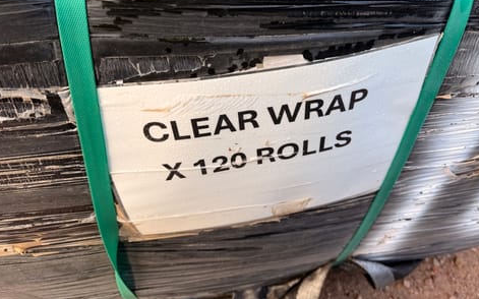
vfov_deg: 45.6
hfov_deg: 68.4
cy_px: 110
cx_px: 248
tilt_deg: -45.0
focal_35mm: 27
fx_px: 352
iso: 64
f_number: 1.78
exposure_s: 1/228
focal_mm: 6.76
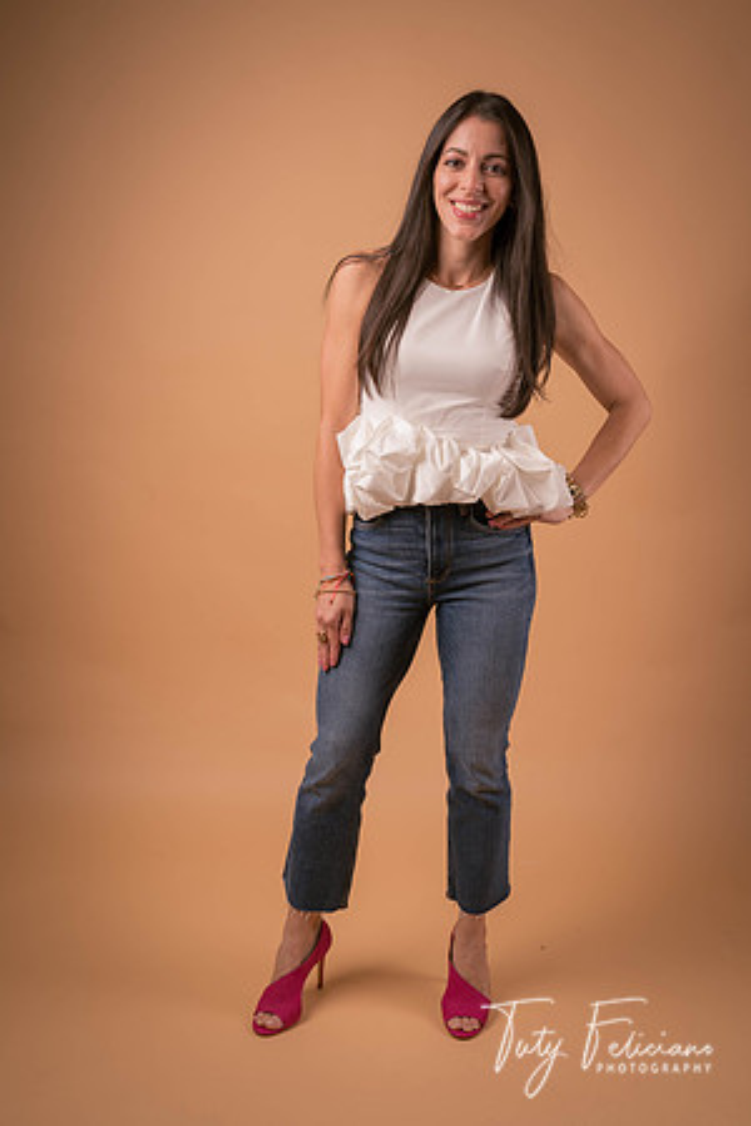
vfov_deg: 46.4
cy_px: 563
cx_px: 376
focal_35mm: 42
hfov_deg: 31.9
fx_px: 1314
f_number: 6.3
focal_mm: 42
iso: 64
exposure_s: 1/160
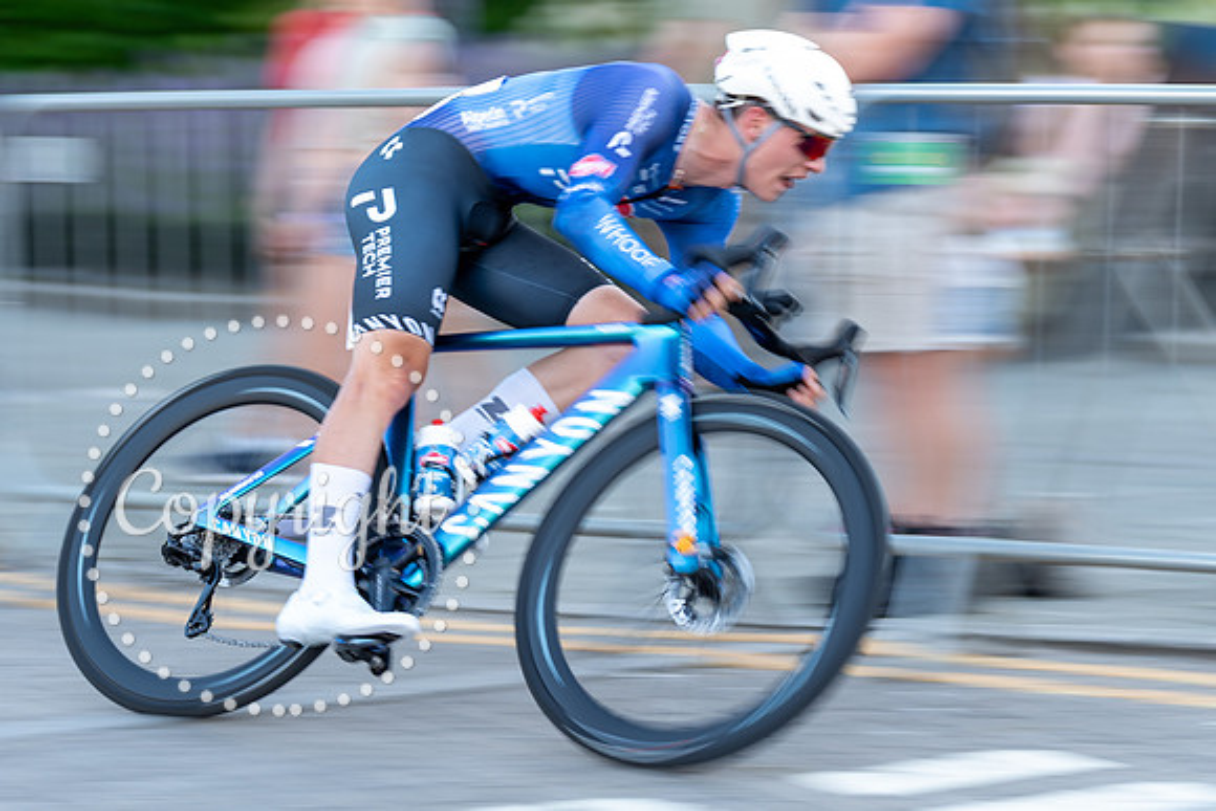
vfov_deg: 10.9
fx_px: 4242
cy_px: 175
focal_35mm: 126
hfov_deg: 16.3
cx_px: 734
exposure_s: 1/80
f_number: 2.8
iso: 100
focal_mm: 80
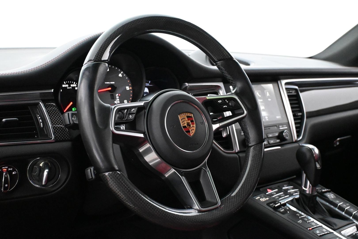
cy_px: 120
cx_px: 179
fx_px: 455
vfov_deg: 29.4
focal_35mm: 46
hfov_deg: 43.0
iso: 8000
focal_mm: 30.5
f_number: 4.8
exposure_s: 1/60
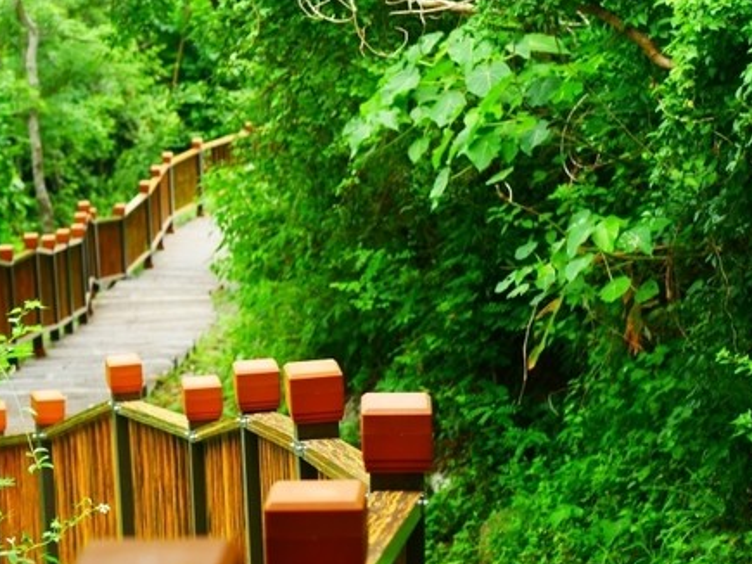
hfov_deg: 10.9
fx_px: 3953
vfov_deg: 8.2
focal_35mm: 182
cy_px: 299
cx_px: 271
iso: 640
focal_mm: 66
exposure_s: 1/160
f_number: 4.6
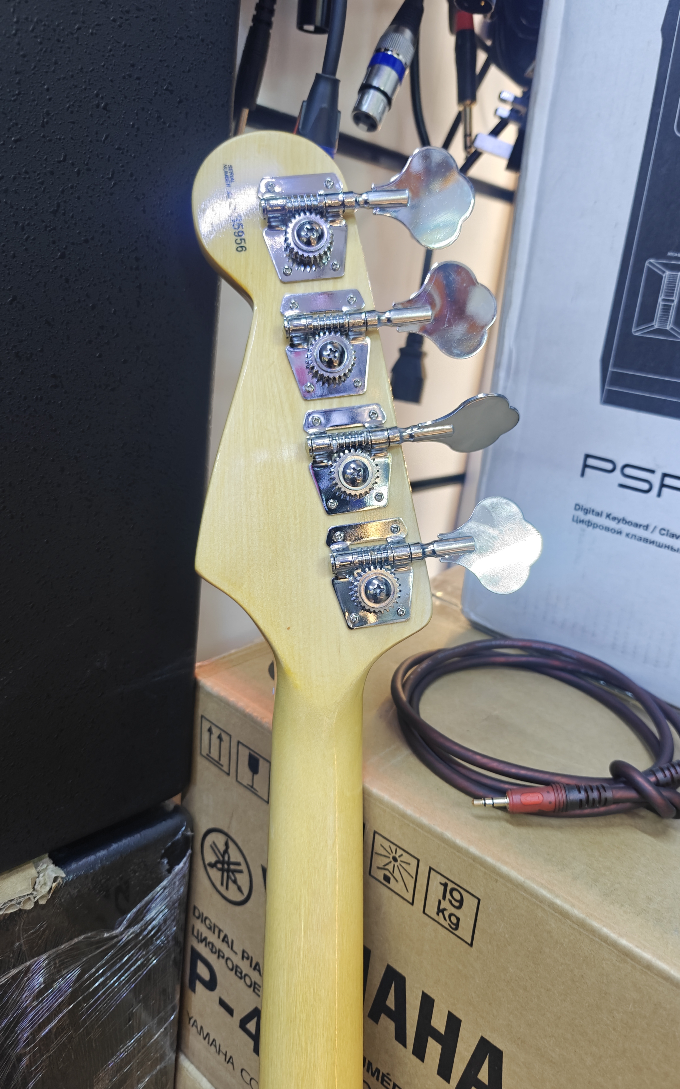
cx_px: 358
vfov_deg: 70.4
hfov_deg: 47.6
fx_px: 771
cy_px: 546
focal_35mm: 26
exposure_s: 1/100
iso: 1000
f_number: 1.7
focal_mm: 6.06
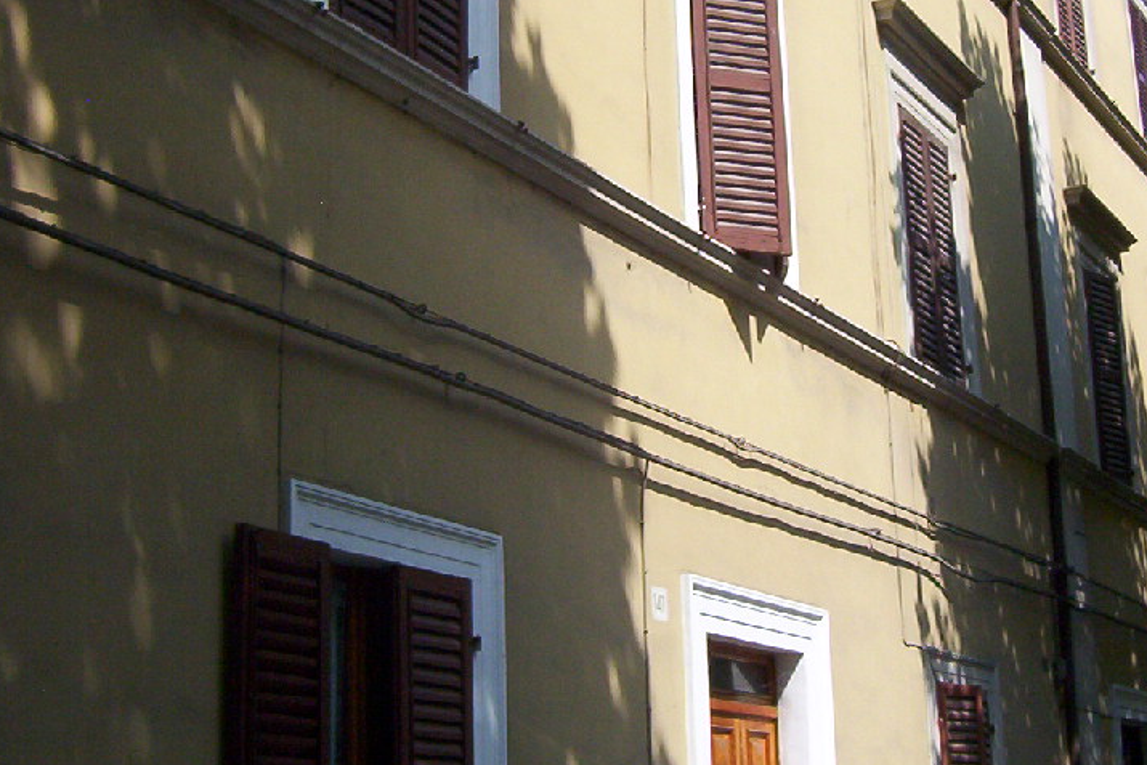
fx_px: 1976
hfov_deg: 32.3
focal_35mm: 62
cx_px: 674
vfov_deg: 21.9
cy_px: 274
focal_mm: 5.54
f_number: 5.24
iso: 100
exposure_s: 1/607
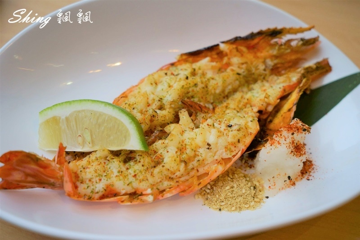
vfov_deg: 28.6
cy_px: 120
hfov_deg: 41.9
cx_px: 180
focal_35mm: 47
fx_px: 470
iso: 1000
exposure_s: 1/1250
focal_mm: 47
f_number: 5
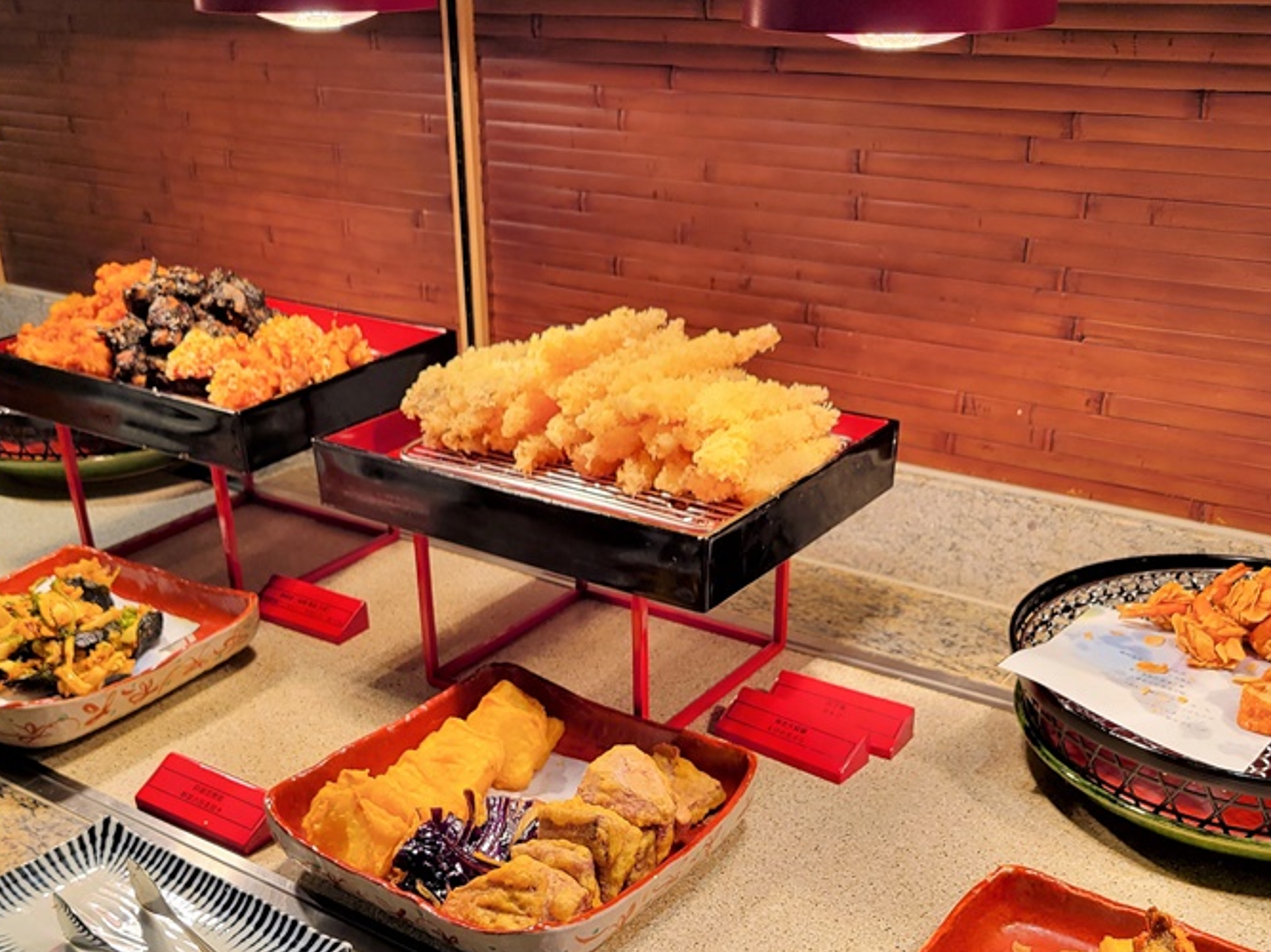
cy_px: 703
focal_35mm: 39
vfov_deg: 36.0
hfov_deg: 47.8
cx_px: 593
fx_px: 1432
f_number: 1.8
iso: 50
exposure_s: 1/120
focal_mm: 5.4
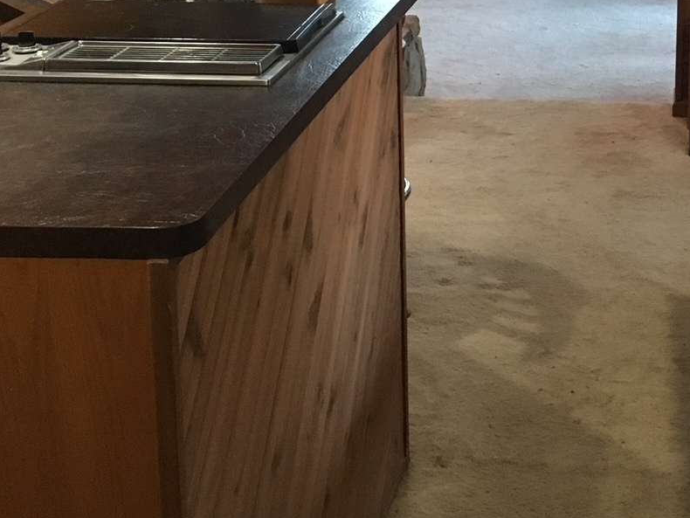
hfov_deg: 25.5
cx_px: 614
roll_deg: -0.7
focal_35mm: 74
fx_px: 1475
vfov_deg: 19.1
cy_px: -43
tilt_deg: -12.1
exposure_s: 1/17
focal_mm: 4.15
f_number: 2.2
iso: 200
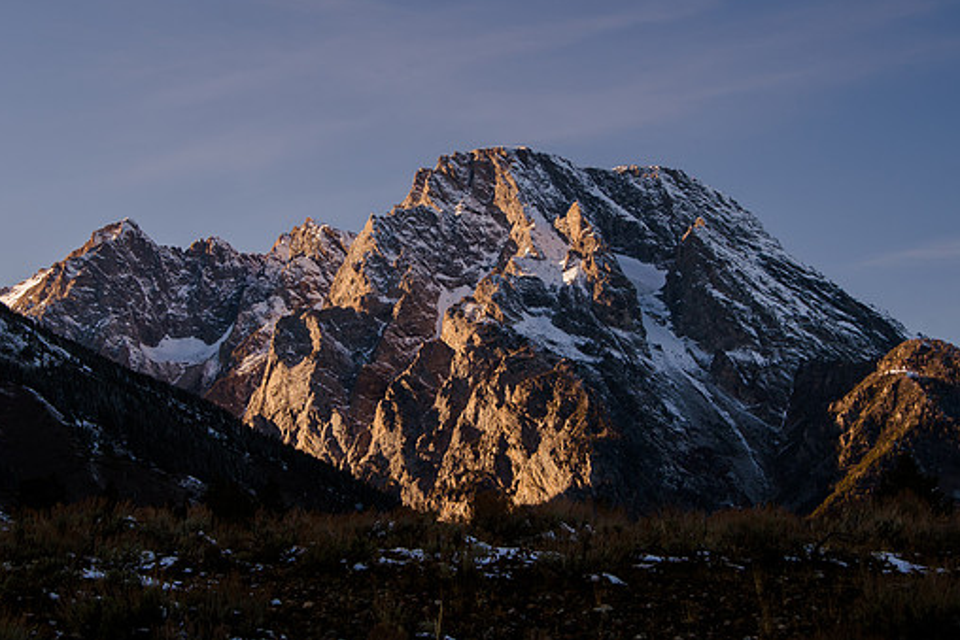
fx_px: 2374
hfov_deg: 22.9
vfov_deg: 15.4
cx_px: 435
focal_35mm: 89
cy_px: 278
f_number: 8
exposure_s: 1/125
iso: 200
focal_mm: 52
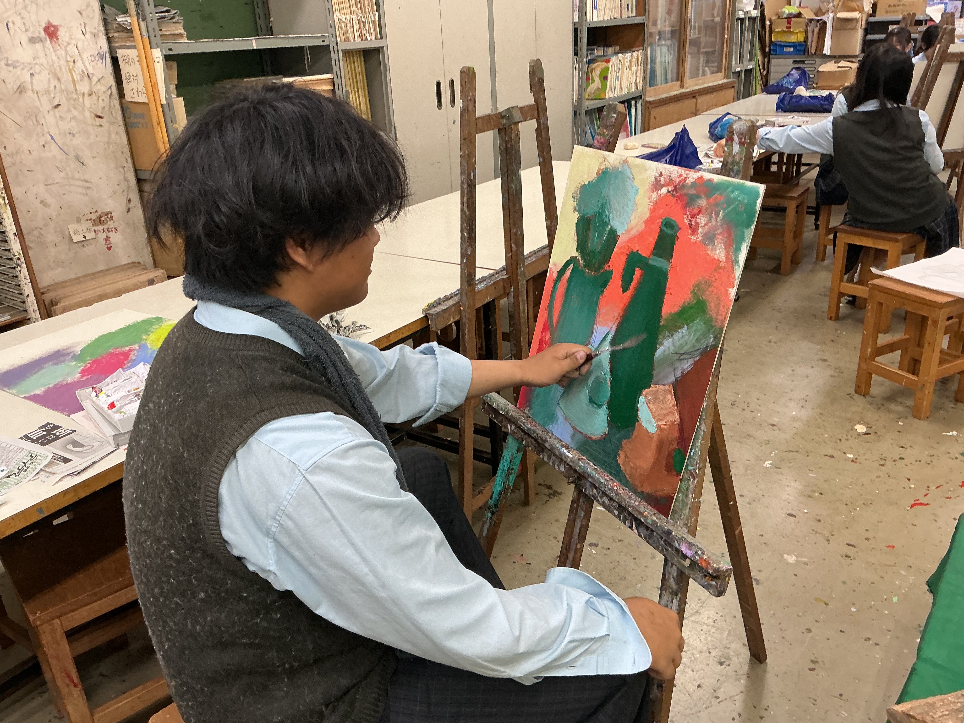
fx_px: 808
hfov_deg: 61.7
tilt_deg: -23.6
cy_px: 362
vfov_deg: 48.2
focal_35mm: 29
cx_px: 482
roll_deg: +2.0
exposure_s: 1/60
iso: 100
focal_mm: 3
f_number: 1.8
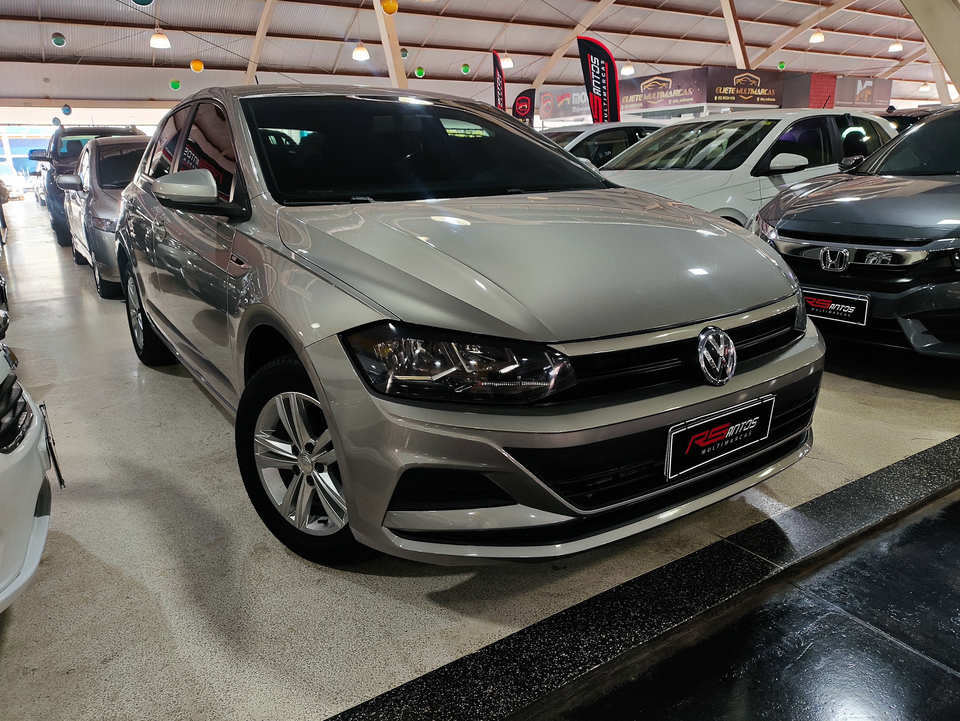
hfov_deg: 71.6
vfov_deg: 56.9
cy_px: 360
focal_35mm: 24
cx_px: 480
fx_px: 666
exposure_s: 1/30
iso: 102
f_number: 1.8
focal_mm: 4.68
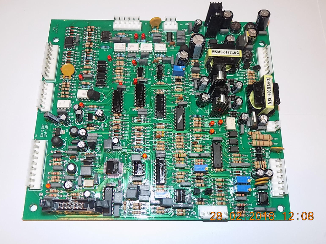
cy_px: 120
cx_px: 162
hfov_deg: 58.4
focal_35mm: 31
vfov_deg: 45.4
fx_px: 292
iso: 200
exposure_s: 1/30
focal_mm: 5.3
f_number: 3.3
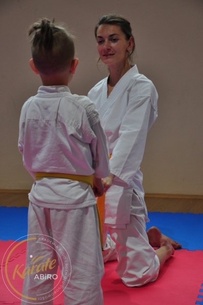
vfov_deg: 26.0
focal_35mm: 78
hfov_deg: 17.4
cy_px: 152
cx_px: 102
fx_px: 662
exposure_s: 1/10
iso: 500
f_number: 5
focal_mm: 52
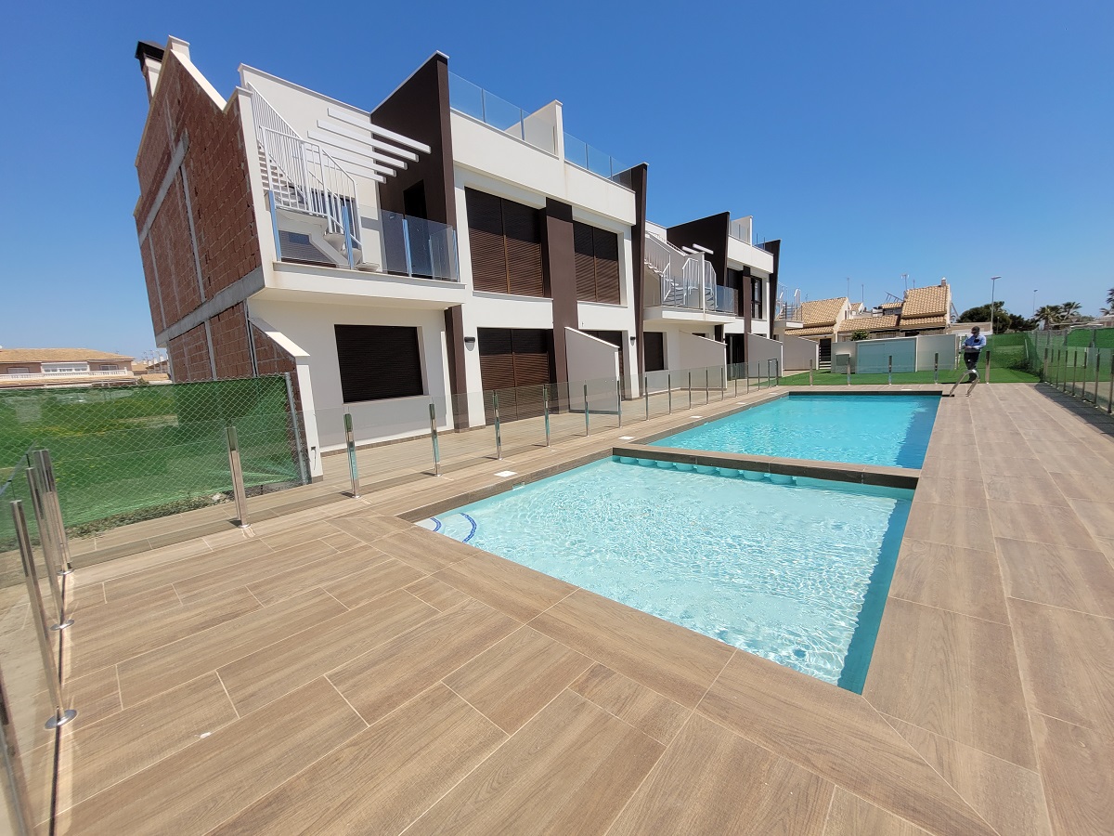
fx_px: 418
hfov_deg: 106.2
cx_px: 557
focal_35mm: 13
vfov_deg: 89.9
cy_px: 418
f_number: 2.2
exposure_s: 1/2320
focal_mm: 1.74
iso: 40
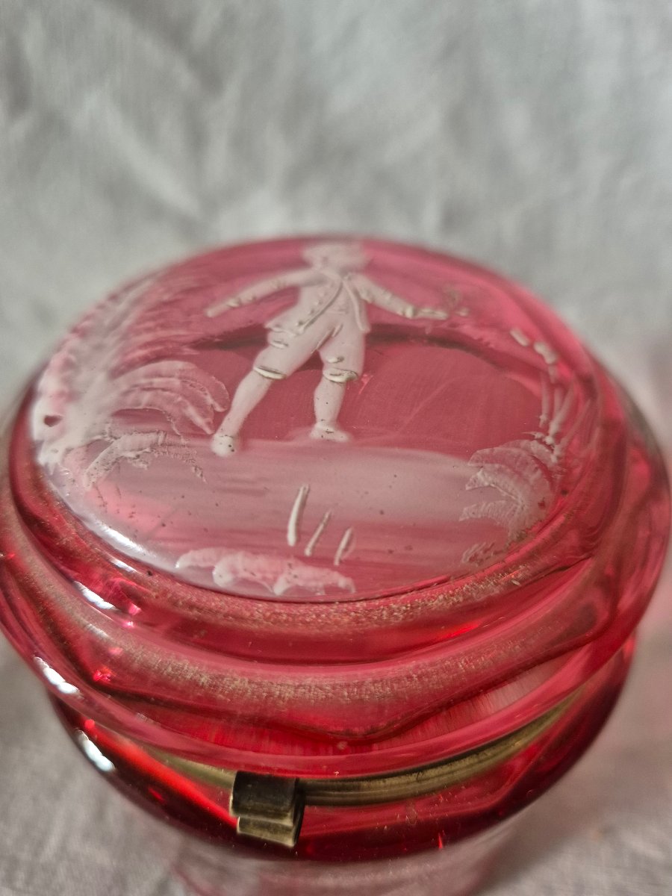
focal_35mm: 23
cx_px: 336
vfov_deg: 73.9
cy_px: 448
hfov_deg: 58.9
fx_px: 595
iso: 800
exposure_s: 1/100
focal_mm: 5.4
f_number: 1.8
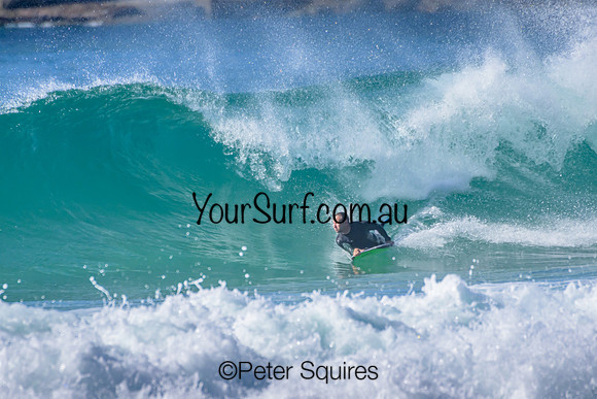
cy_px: 200
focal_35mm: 1000
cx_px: 298
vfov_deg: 1.4
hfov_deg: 2.1
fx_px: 16586
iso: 1100
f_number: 11
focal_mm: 1000
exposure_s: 1/2000
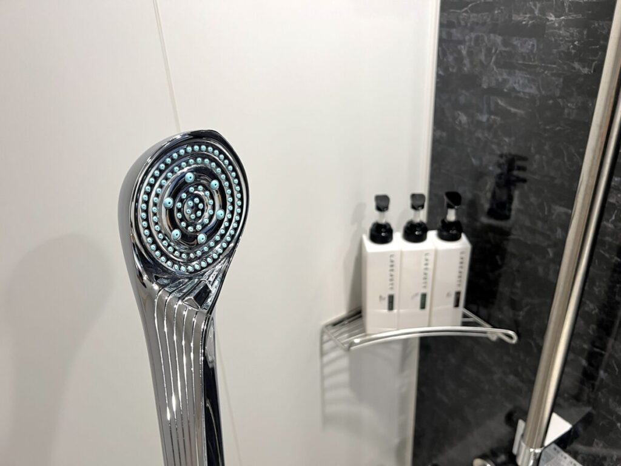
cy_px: 233
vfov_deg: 53.1
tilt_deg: -27.6
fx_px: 466
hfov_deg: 67.3
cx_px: 310
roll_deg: +3.7
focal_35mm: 26
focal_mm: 5.7
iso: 80
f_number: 1.5
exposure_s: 1/50
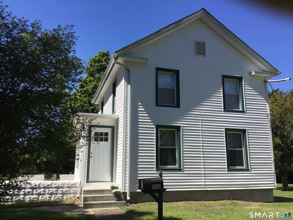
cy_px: 110
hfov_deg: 58.4
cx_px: 146
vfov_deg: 45.4
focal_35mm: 31
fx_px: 262
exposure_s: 1/1508
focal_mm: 3.3
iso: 25
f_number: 2.4
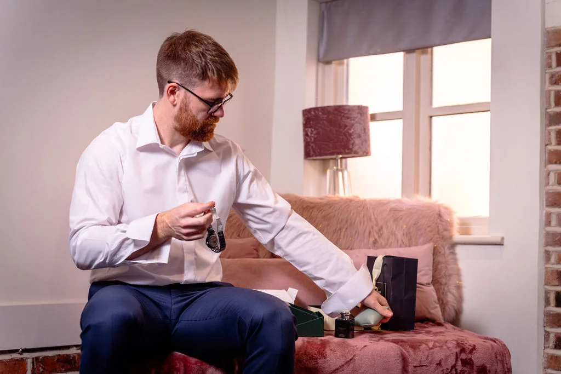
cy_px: 187
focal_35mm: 62
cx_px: 280
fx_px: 966
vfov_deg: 21.9
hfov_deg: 32.4
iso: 250
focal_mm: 62
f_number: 3.2
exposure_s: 1/200
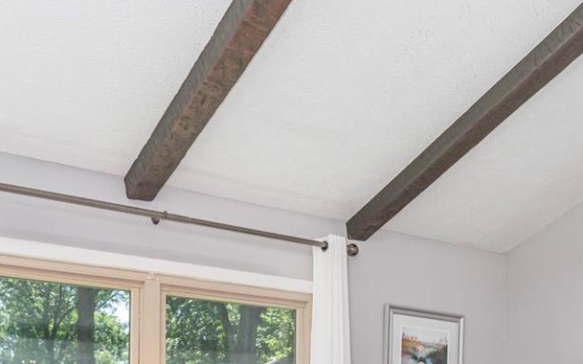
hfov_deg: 39.7
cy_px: 443
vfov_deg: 24.2
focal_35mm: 48
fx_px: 762
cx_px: 487
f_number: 8
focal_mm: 14
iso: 320
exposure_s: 1/13
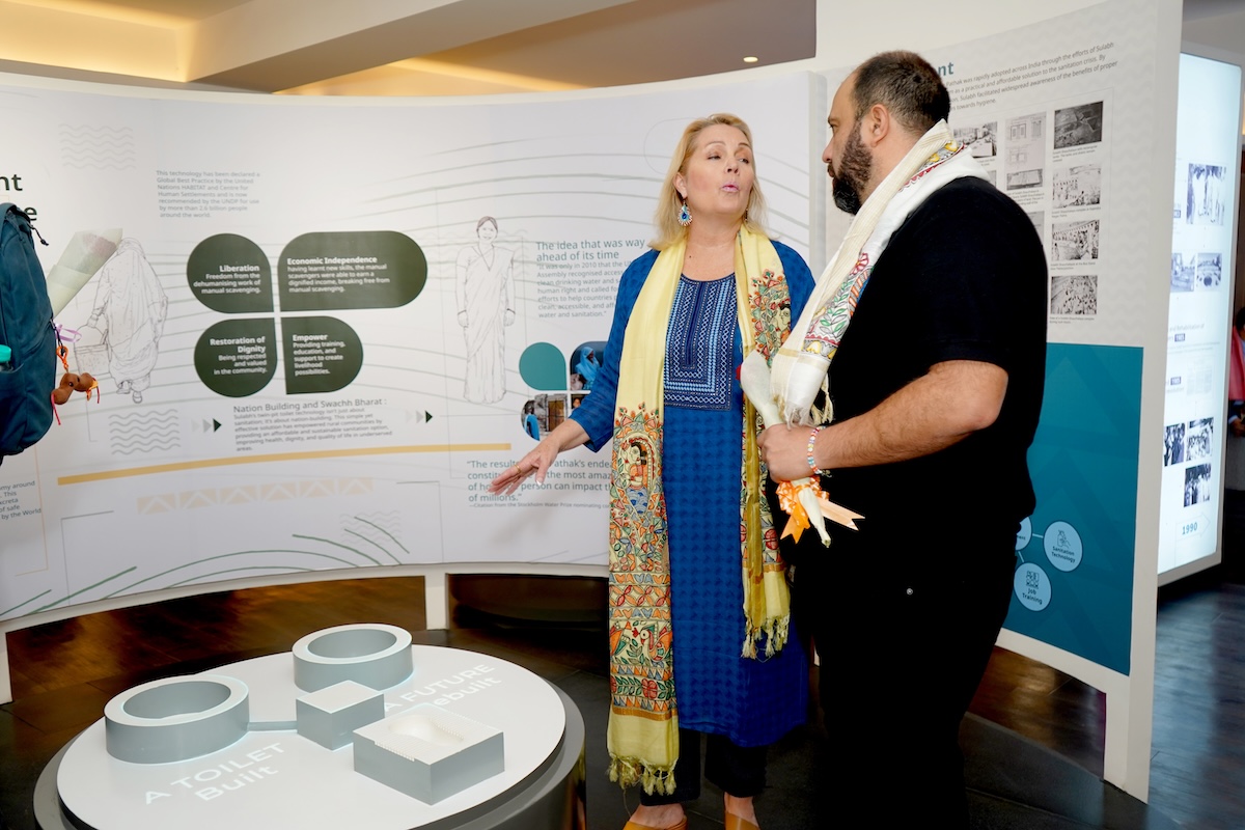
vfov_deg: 45.0
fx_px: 1003
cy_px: 415
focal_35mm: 29
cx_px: 622
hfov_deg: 63.7
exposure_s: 1/160
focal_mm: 29
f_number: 4
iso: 400
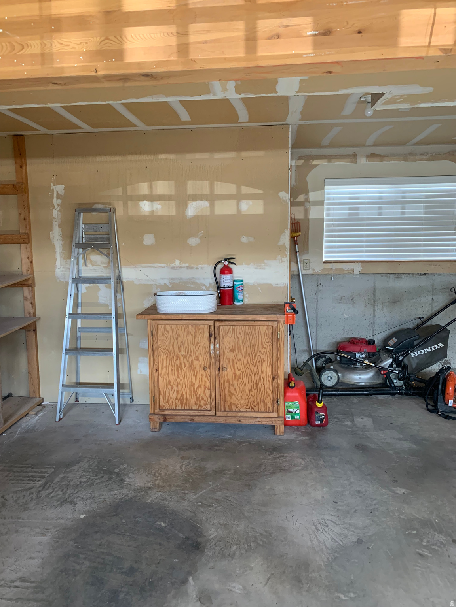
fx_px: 457
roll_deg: +1.2
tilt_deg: -7.7
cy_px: 304
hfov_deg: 53.1
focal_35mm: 26
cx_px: 228
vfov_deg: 67.3
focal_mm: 4.25
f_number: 1.8
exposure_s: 1/60
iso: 200
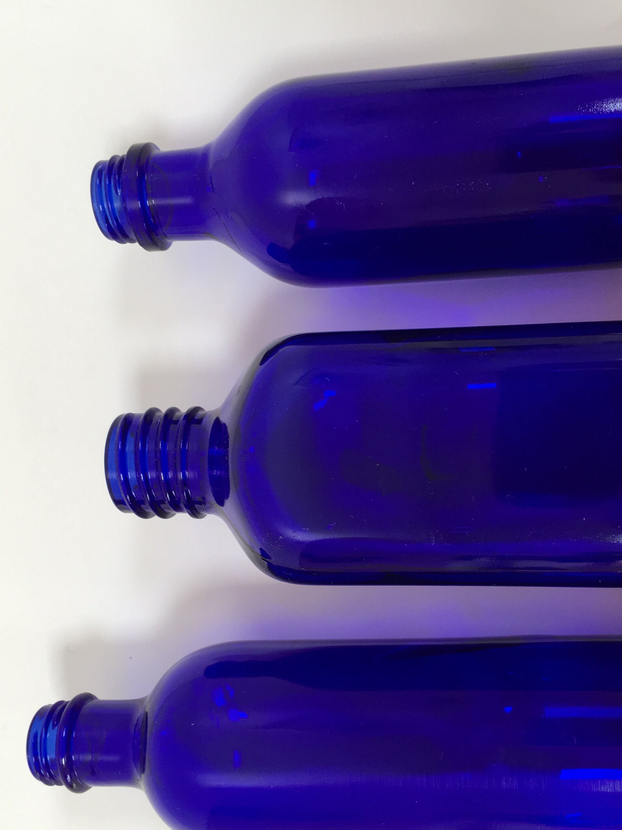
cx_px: 354
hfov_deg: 35.9
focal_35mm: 40
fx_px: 958
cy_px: 500
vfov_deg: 46.5
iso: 40
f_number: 2.2
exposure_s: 1/100
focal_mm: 4.15
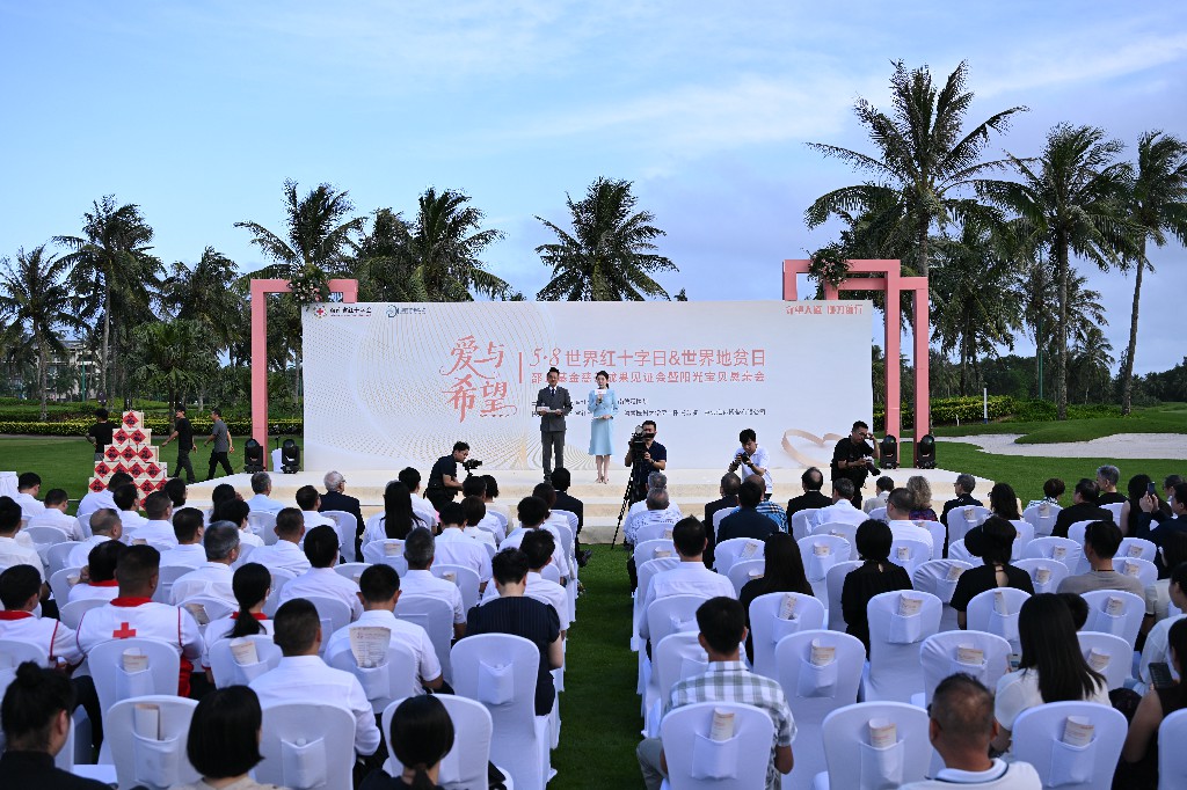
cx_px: 594
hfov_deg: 55.8
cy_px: 395
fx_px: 1121
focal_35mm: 34
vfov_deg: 38.9
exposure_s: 1/320
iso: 100
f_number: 4
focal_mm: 34
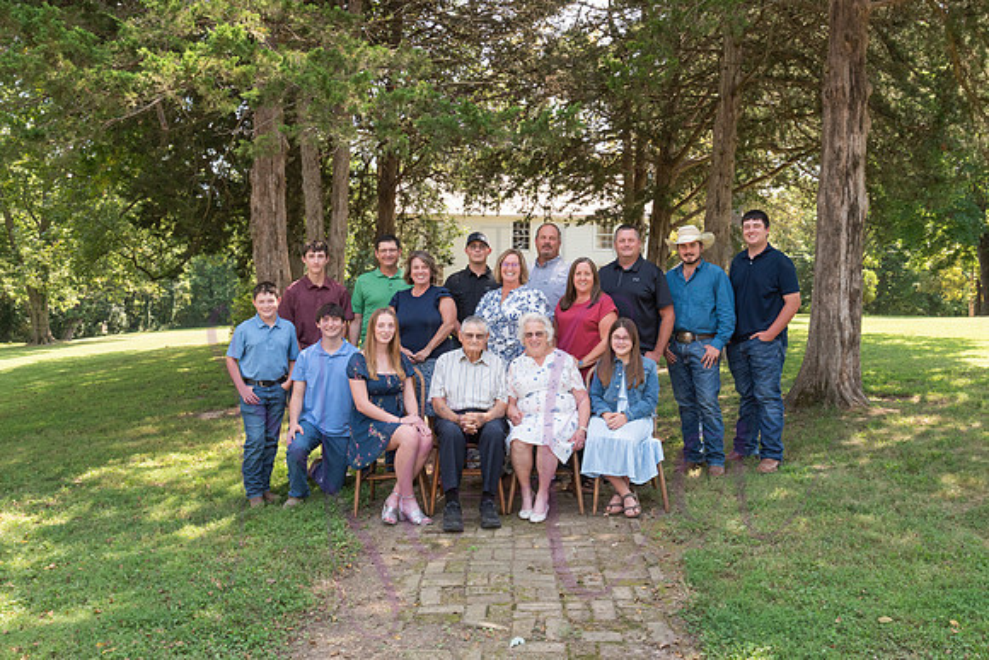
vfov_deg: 42.3
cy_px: 330
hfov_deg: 60.3
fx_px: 852
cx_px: 494
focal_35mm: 31
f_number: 10
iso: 500
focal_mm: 31
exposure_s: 1/320
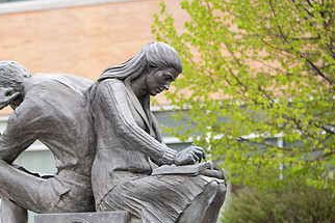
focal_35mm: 235
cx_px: 83
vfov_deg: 5.8
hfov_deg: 8.7
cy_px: 183
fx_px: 2188
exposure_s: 1/400
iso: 200
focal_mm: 120
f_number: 2.8
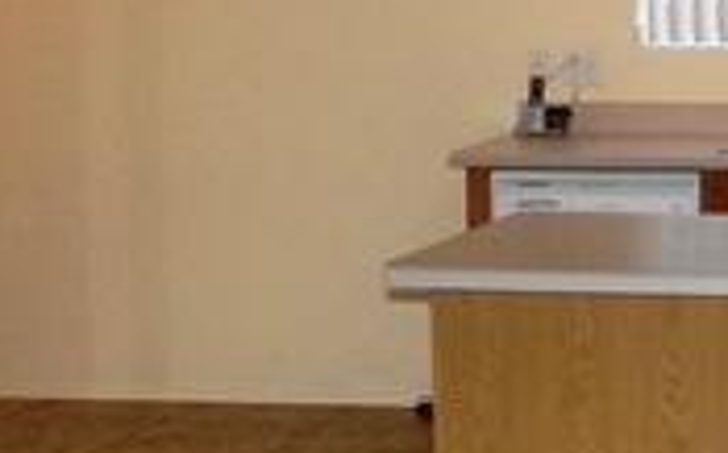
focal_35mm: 101
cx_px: 1061
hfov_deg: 18.5
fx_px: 2002
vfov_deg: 12.9
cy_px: 83
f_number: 3.2
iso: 250
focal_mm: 4.7
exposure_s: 1/60
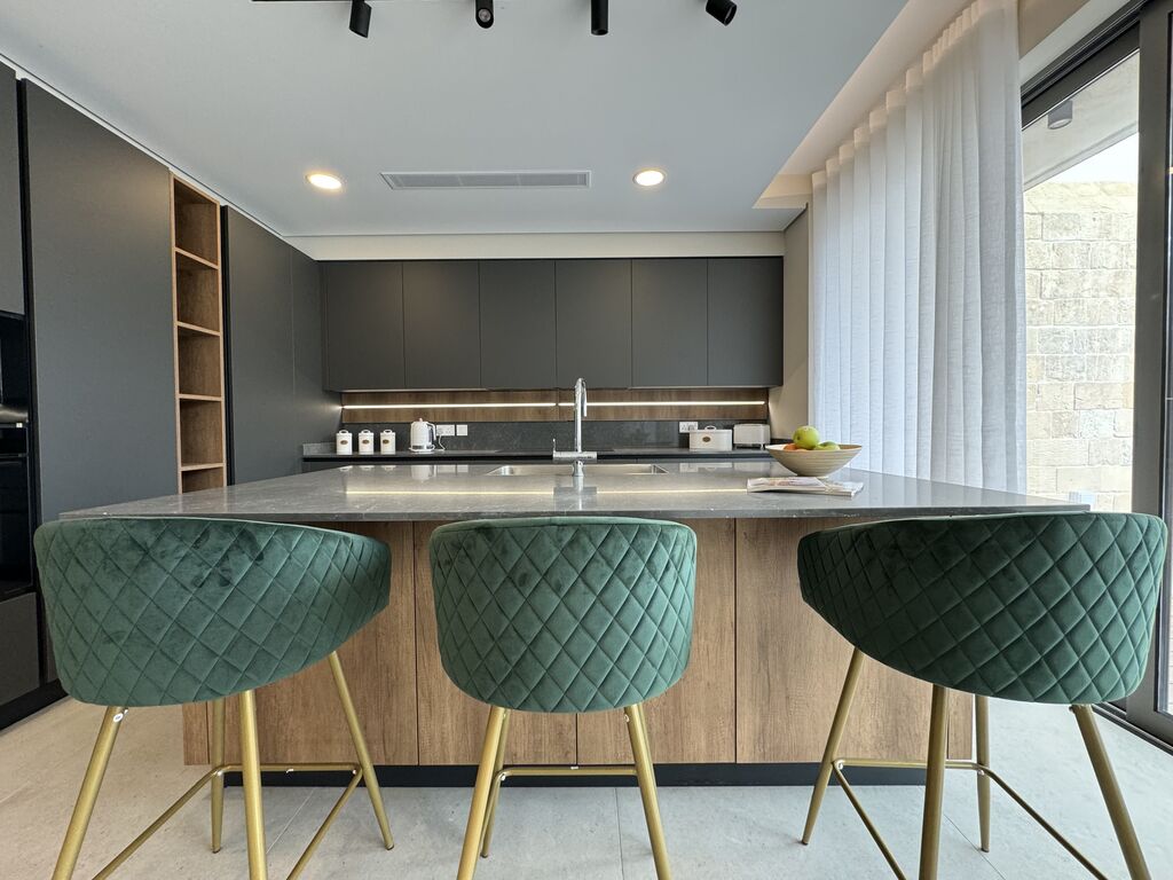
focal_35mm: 14
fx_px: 474
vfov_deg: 85.7
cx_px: 586
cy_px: 440
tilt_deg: -2.0
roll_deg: +0.8
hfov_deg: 102.1
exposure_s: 1/99
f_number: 2.2
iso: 200
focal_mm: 2.22
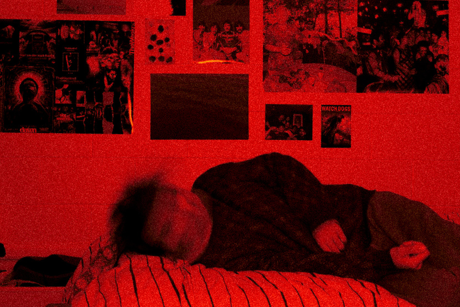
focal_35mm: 39
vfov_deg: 34.2
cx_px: 226
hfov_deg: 49.6
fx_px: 498
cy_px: 138
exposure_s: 1/3
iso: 100
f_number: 3.5
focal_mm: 18
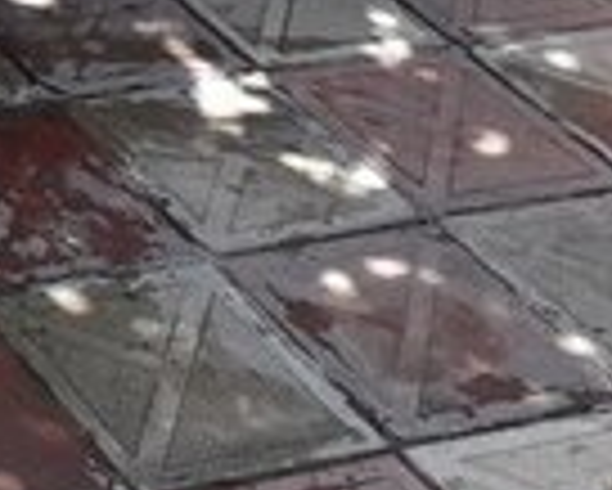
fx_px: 2320
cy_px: -353
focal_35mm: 128
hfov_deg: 13.0
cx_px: -634
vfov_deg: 11.3
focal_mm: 3.6
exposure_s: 1/418
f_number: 1.9
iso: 40
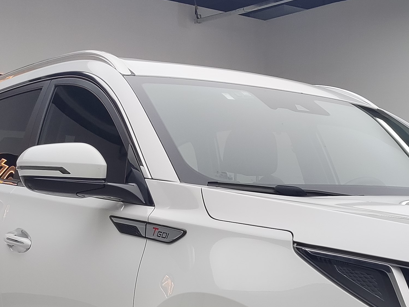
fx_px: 791
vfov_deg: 20.8
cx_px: 372
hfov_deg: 27.9
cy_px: 344
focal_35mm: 67
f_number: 1.79
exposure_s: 1/100
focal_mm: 4.71
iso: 72
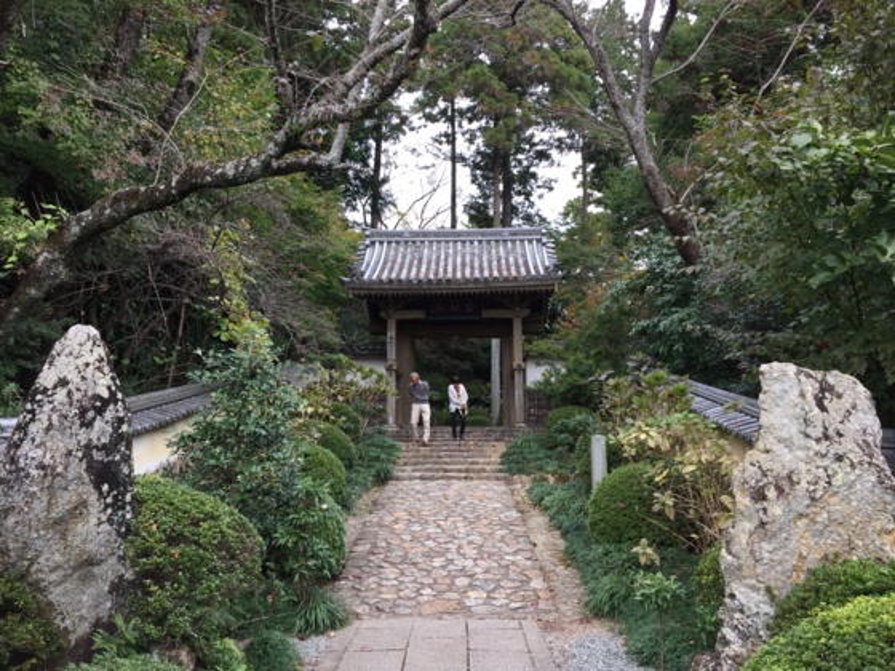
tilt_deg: +8.7
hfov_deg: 61.7
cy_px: 336
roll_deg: -0.8
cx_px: 448
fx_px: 750
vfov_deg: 48.2
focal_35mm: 29
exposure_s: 1/120
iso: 32
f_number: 2.2
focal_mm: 4.15
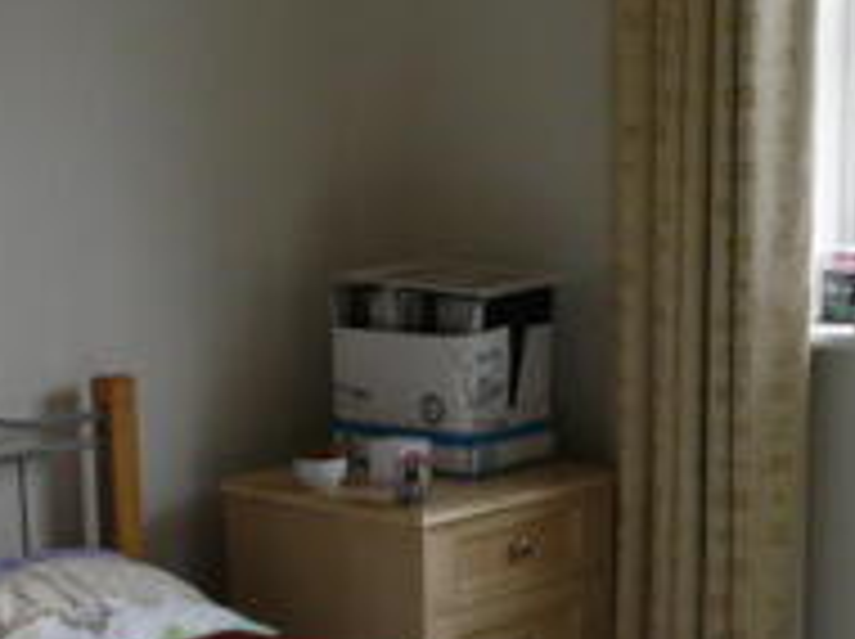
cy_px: 641
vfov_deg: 16.8
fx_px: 2121
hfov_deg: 22.5
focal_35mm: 86
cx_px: 200
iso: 100
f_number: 2.8
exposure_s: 1/50
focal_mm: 4.6
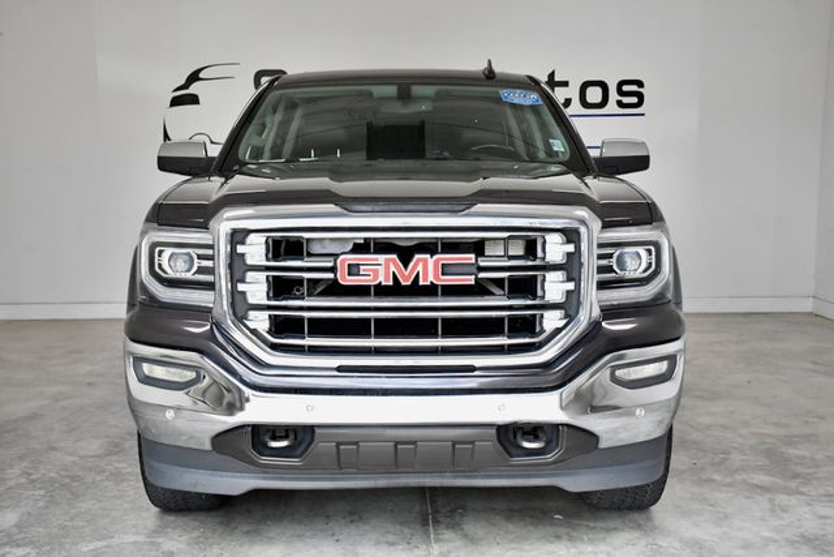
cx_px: 417
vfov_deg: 33.4
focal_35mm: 40
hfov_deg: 48.4
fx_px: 927
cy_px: 278
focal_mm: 27
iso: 2500
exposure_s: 1/2000
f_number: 4.5
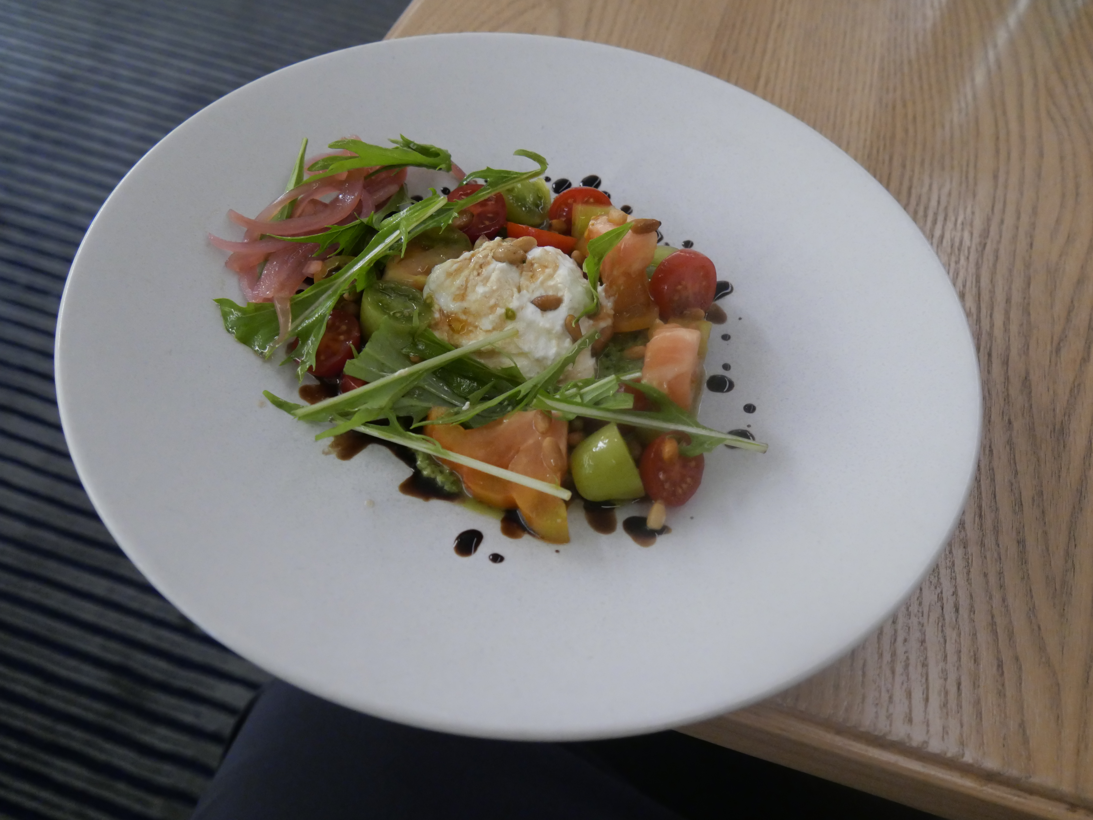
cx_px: 546
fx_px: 947
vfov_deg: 46.8
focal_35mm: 30
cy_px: 410
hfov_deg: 60.0
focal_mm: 15
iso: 3200
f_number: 3.6
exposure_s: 1/60
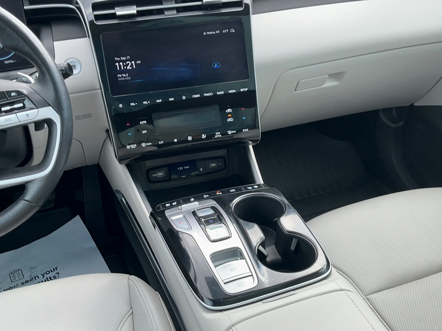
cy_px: 166
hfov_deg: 60.0
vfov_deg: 46.8
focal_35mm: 30
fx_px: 383
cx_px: 221
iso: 25
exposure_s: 1/120
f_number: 1.8
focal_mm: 3
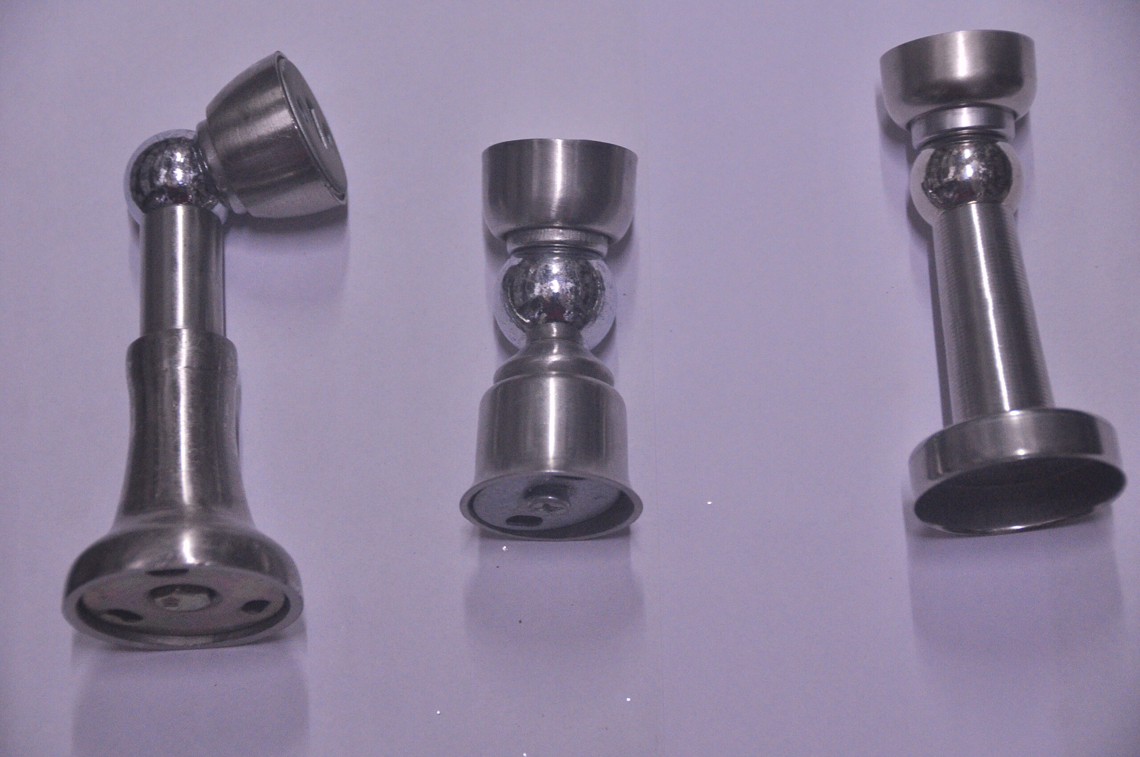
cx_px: 570
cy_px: 378
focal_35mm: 135
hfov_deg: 15.2
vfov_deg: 10.1
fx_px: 4270
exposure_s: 1/80
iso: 1250
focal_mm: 90
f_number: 5.3
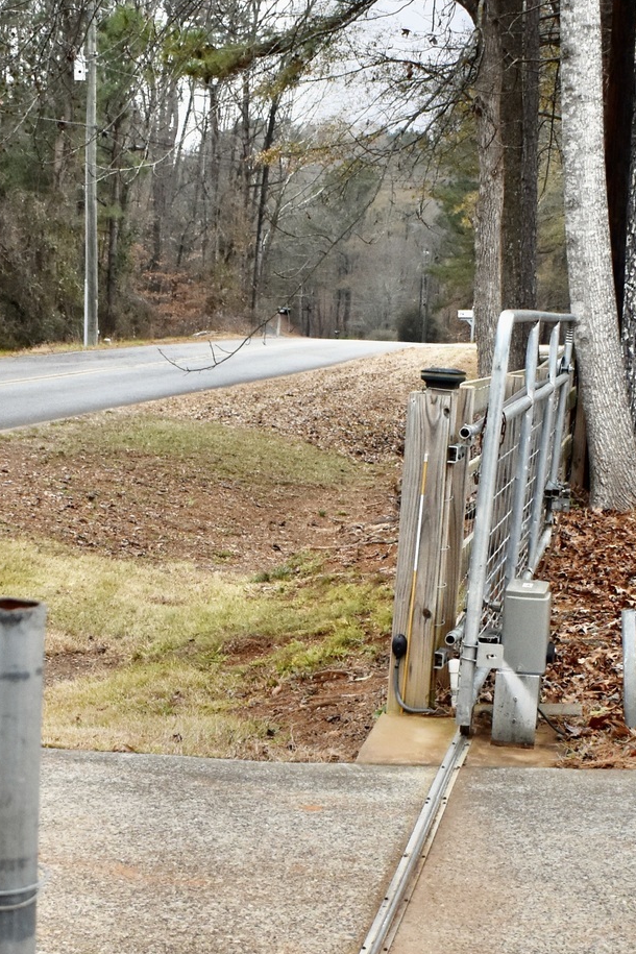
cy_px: 641
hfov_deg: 20.0
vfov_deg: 29.4
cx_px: 255
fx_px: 1802
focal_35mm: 68
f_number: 3.5
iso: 800
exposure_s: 1/160
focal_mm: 18
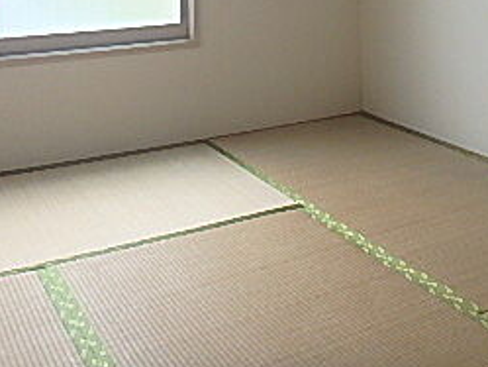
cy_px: -71
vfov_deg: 24.6
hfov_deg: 35.2
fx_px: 762
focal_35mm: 54
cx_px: 325
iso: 200
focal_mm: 3.7
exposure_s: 1/50
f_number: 3.5
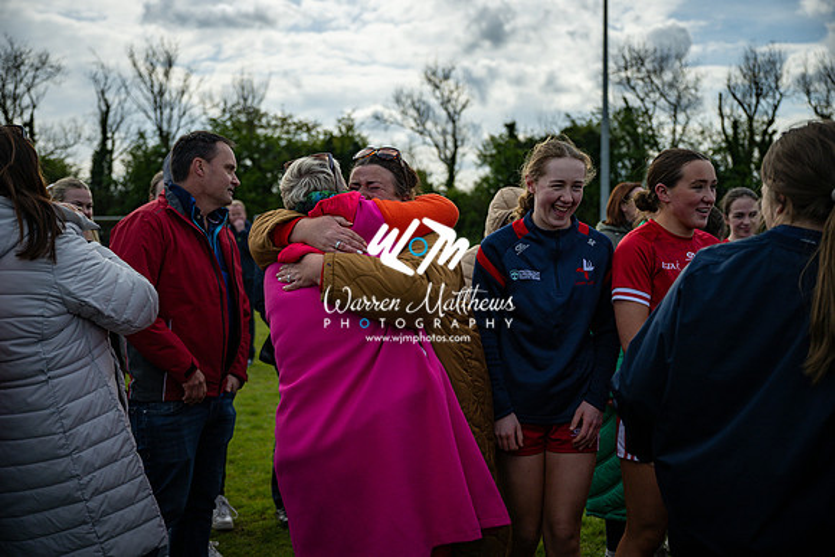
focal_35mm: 39
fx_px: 905
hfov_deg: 49.5
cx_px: 418
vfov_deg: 34.2
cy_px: 278
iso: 64
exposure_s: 1/6400
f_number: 2.8
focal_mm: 39
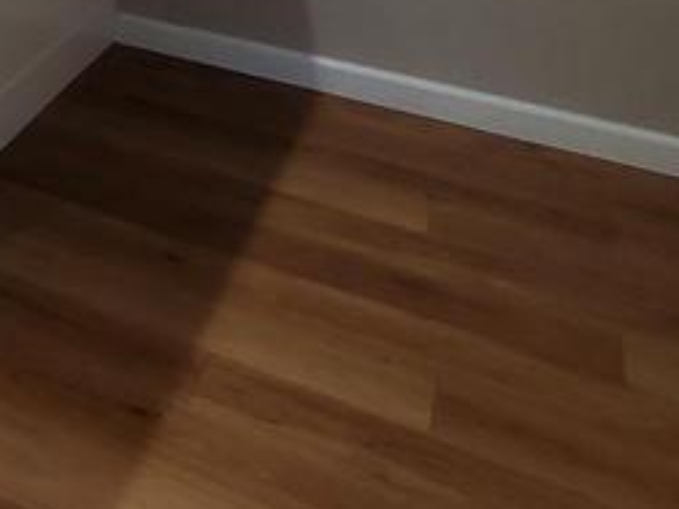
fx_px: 1039
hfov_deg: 27.5
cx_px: -287
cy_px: -254
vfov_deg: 22.5
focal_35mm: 53
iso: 100
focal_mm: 1.8
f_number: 2.2
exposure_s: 1/60
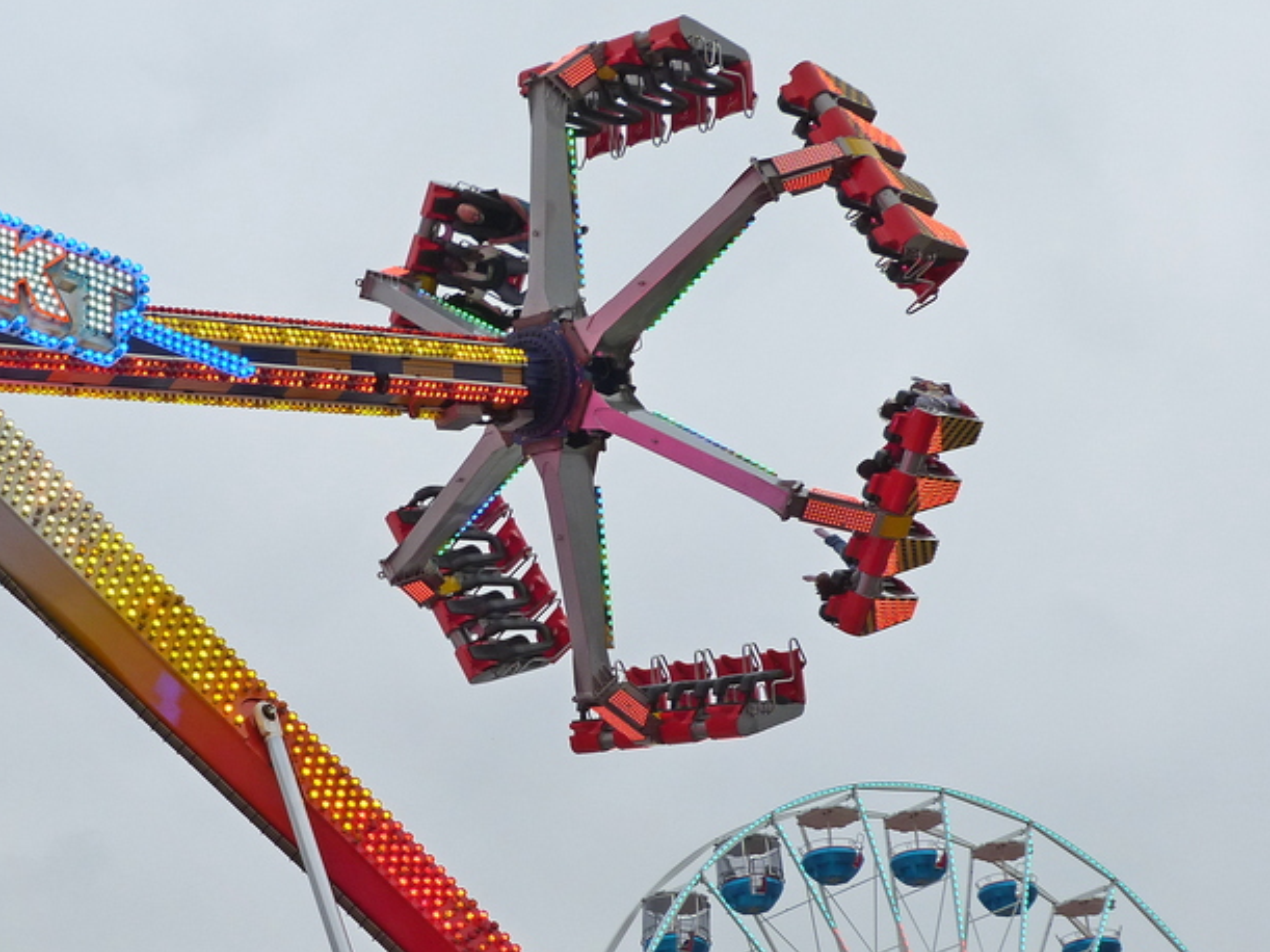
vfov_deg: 20.4
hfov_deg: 26.7
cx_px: 322
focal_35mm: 72
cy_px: 632
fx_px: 2641
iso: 100
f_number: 3.6
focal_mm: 7.9
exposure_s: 1/160
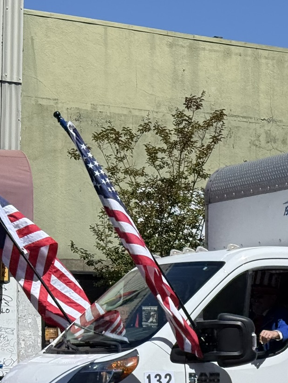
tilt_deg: -1.4
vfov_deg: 16.3
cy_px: 354
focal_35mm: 119
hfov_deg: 12.1
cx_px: 376
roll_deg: +0.3
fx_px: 1319
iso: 64
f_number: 1.78
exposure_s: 1/7143
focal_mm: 6.76
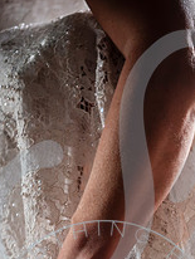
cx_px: 161
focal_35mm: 147
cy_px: 241
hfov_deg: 10.1
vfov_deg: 13.3
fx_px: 1102
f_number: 2.8
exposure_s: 1/160
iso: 1600
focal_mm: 70
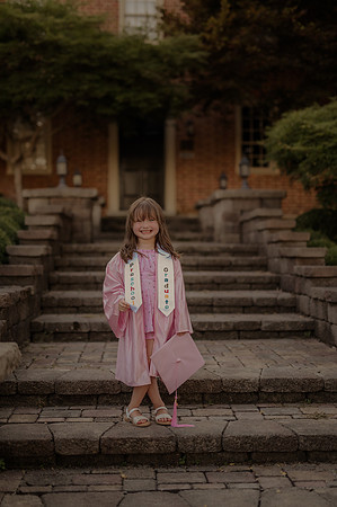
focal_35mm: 50
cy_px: 254
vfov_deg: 39.6
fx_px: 704
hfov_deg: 26.9
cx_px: 168
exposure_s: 1/250
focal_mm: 50
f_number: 2
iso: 80
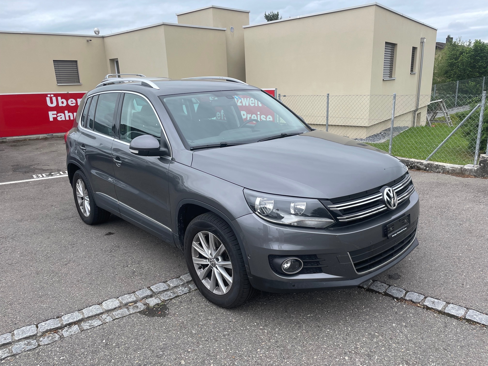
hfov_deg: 67.3
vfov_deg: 53.1
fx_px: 367
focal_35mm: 26
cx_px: 244
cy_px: 183
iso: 32
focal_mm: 4.2
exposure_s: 1/629
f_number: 1.6
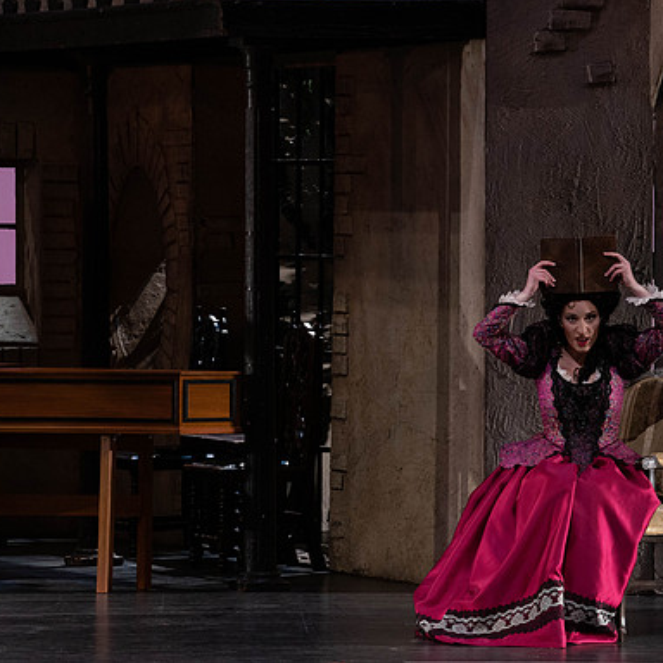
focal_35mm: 257
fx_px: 5569
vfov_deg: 6.8
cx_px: 461
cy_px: 331
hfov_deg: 6.8
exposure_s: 1/250
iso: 3200
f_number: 8
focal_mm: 200
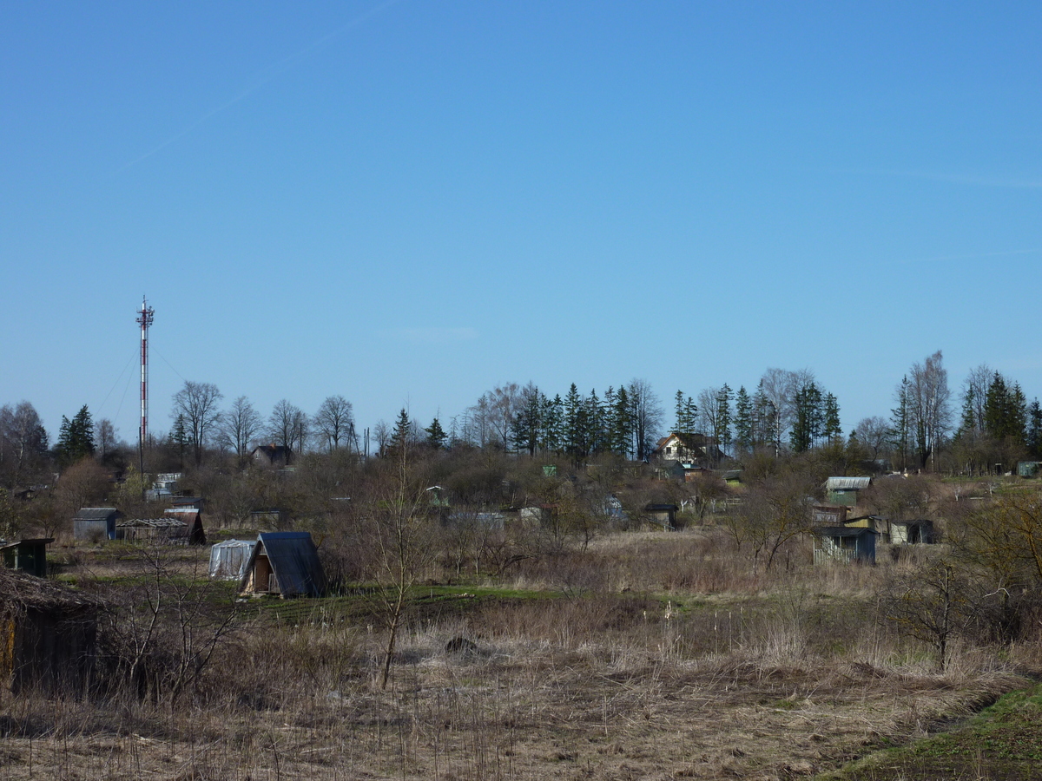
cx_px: 521
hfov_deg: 29.0
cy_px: 390
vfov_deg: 21.9
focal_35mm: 67
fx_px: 2017
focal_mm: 11
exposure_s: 1/500
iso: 80
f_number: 5.6
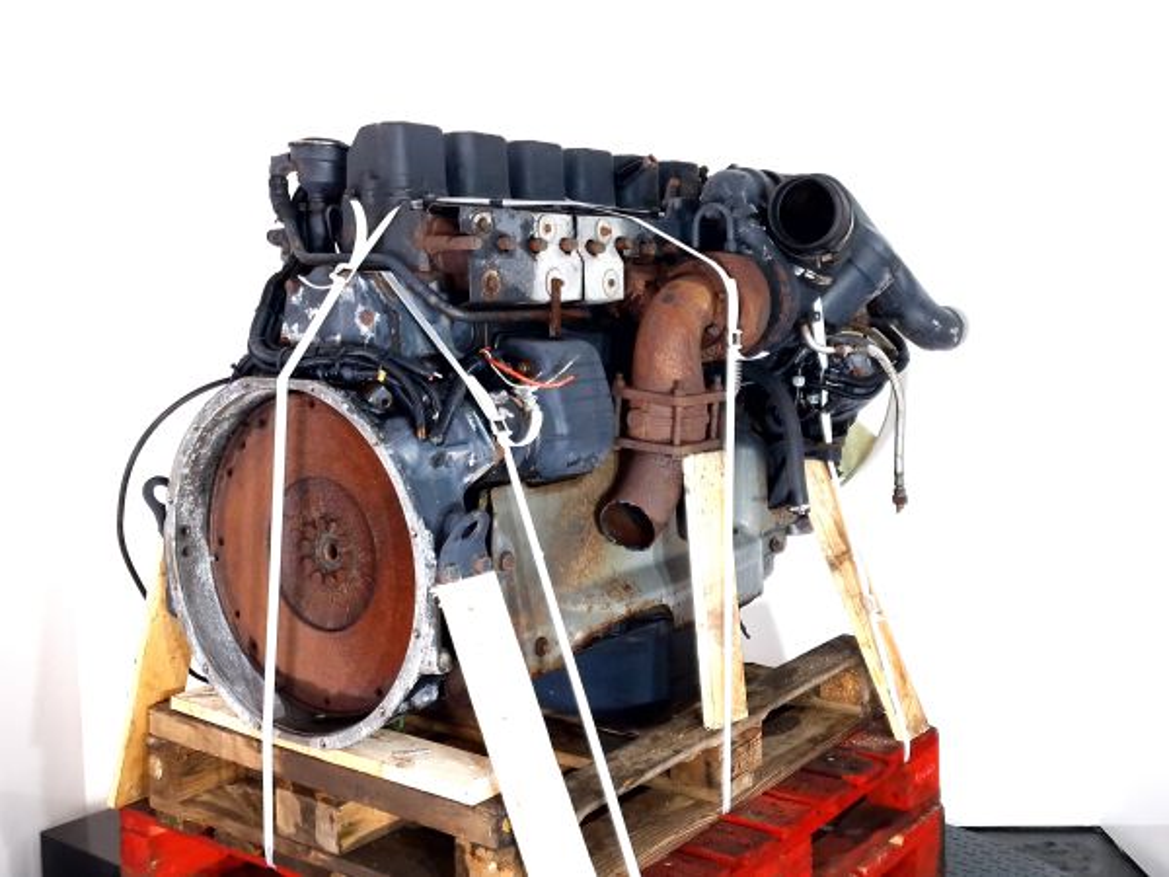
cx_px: 584
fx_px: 777
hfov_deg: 73.9
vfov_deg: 58.9
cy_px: 438
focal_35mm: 23
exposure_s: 1/50
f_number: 1.8
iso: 250
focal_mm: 6.4
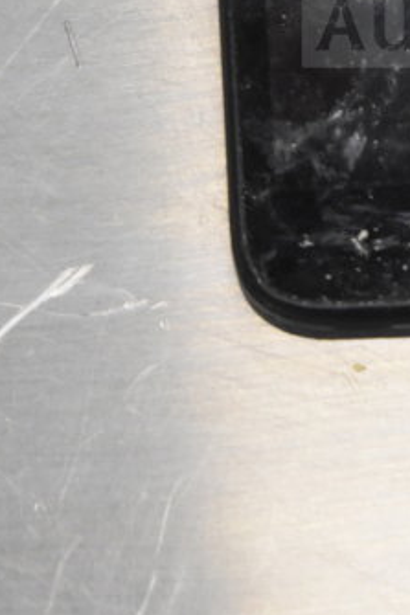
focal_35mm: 225
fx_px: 3854
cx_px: 507
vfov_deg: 9.0
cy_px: -78
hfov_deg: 6.1
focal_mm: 55
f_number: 5.6
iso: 3600
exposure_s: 1/100
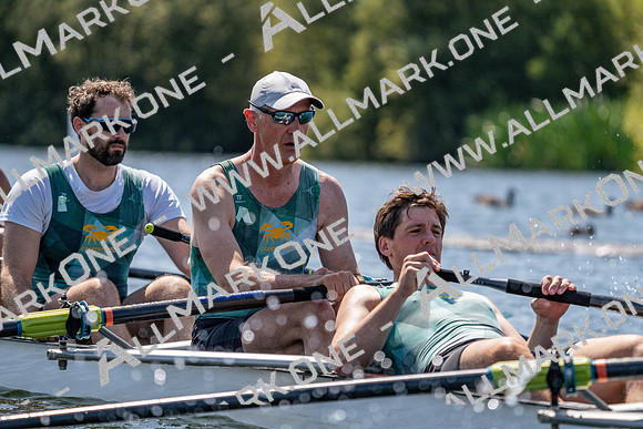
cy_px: 214
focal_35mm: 318
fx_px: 5681
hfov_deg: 6.5
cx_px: 322
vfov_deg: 4.3
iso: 320
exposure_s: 1/2000
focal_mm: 318
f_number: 6.3
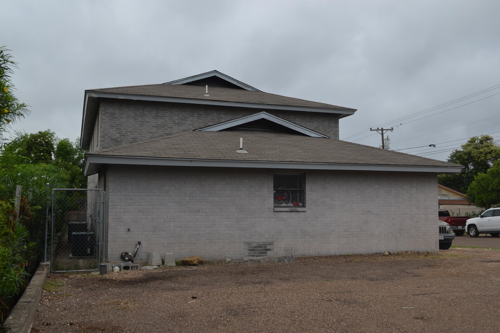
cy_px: 166
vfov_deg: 36.9
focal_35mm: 36
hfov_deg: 53.1
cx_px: 250
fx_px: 500
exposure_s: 1/125
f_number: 5.6
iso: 125
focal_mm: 24
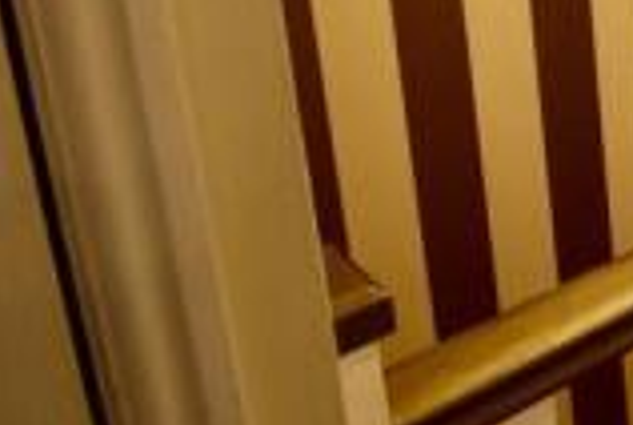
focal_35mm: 62
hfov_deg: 19.7
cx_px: 1232
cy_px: -166
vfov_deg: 19.8
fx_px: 1092
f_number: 4.5
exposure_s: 1/60
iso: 450
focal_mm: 10
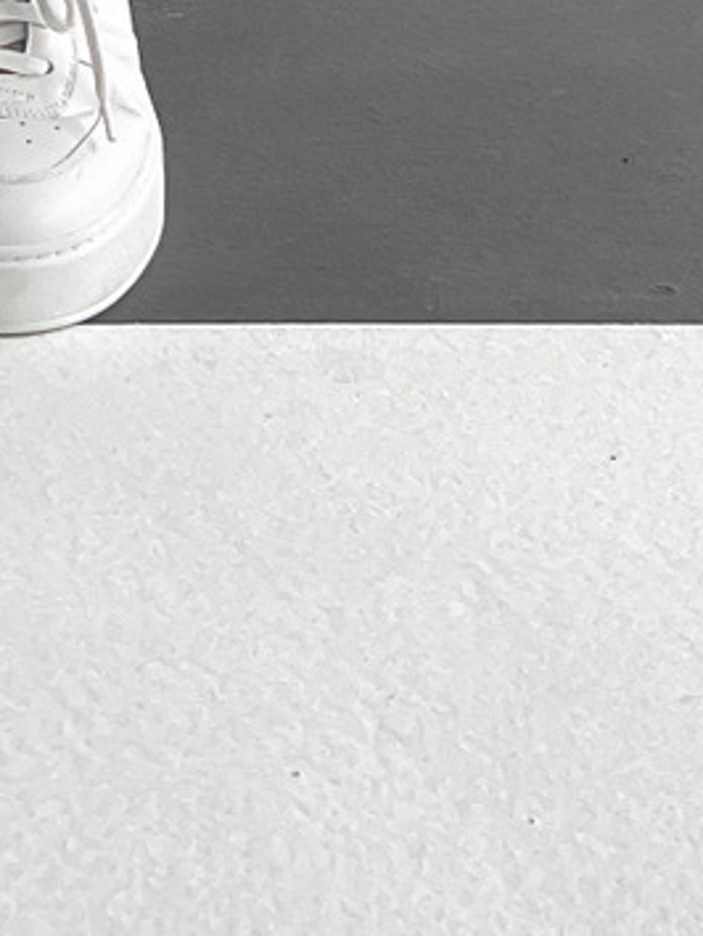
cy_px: -984
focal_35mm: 131
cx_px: -484
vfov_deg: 12.9
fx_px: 3543
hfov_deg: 10.7
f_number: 1.8
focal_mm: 3
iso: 32
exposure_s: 1/120
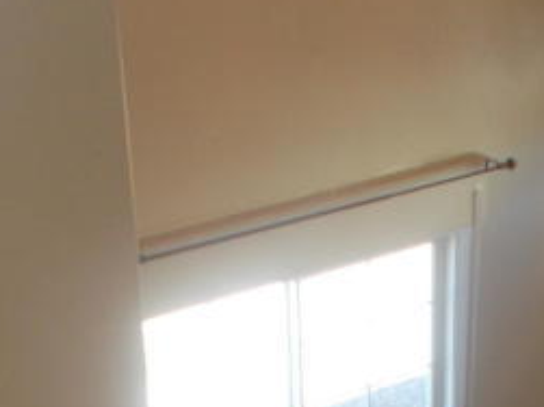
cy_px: 665
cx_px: 449
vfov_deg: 13.0
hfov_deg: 18.4
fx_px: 1665
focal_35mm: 106
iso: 100
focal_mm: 4.6
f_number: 3.2
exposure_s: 1/25
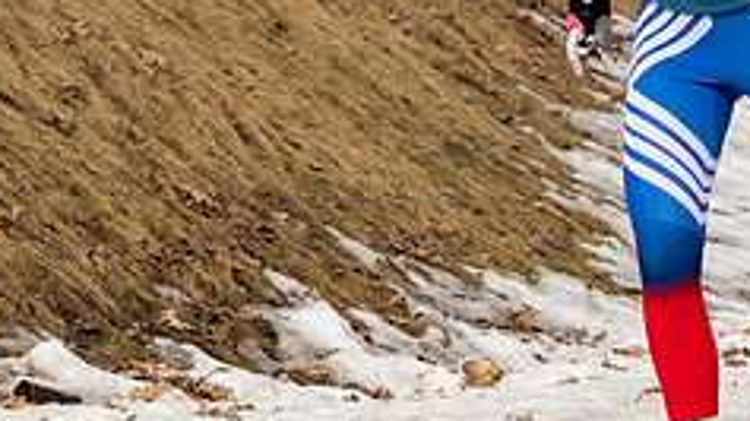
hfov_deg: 4.7
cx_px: 894
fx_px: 9183
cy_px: 250
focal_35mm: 462
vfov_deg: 2.6
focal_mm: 85
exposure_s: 1/2500
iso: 400
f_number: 4
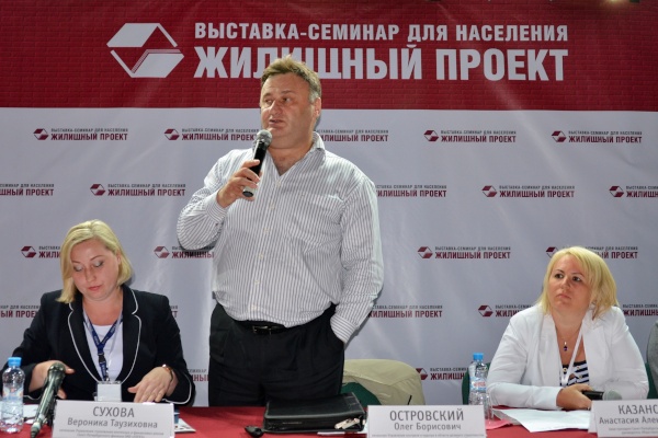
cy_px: 219
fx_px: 768
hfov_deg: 46.4
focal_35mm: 42
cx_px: 329
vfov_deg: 31.9
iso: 800
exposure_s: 1/60
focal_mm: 28
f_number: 2.8
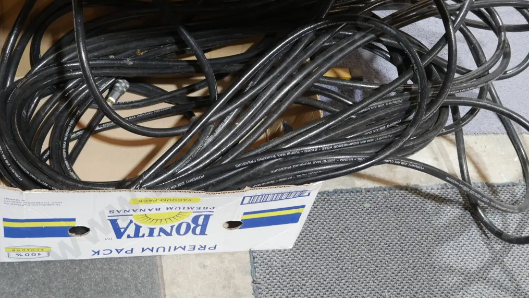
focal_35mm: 55
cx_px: 265
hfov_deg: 37.8
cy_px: 102
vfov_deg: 21.8
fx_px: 772
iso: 1600
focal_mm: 25
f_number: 5.3
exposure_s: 1/60
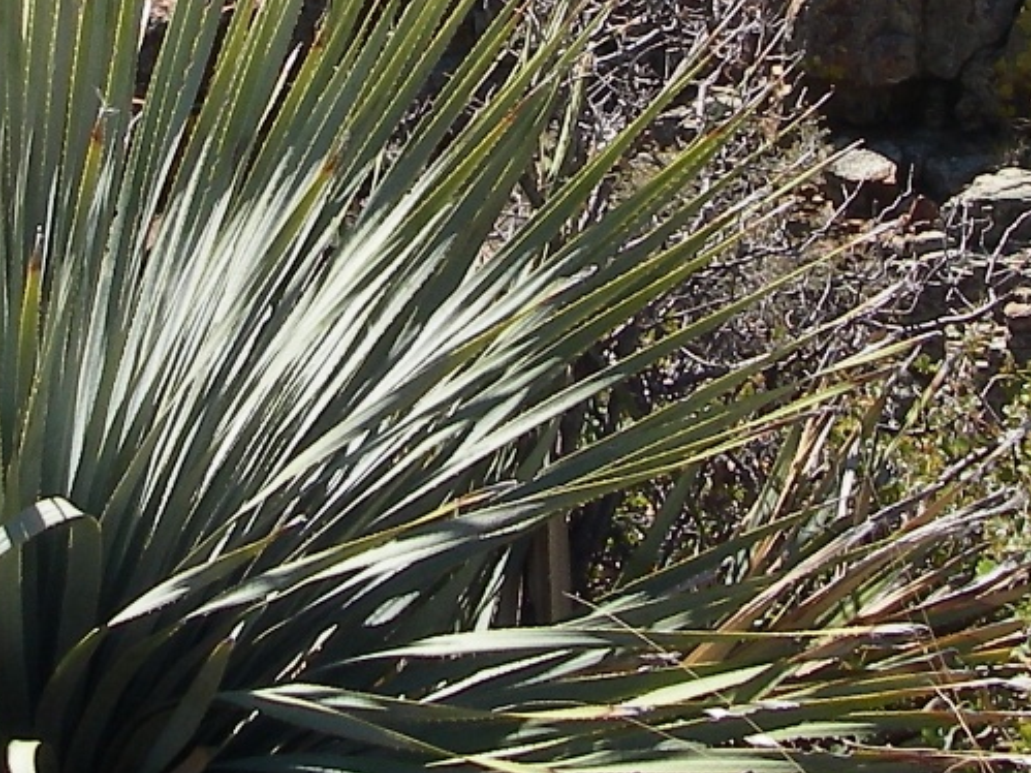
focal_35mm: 122
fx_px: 3633
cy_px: -64
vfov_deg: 12.0
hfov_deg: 16.1
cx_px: 334
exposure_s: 1/160
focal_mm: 6.3
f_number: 6.6
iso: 64
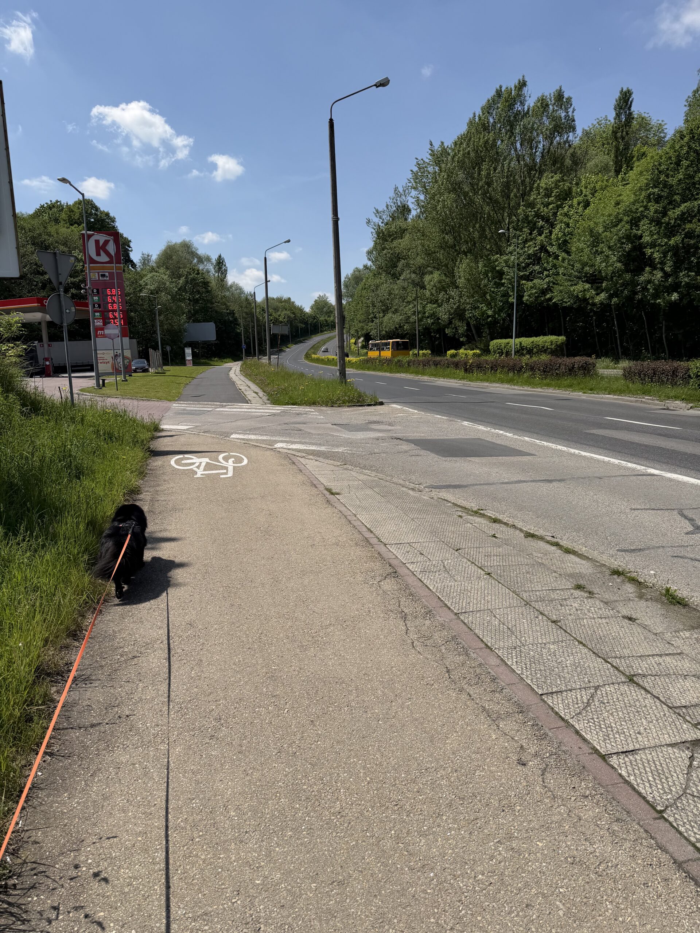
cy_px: 466
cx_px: 350
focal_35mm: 24
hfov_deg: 56.8
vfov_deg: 71.6
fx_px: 647
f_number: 1.78
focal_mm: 6.76
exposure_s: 1/6711
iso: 80
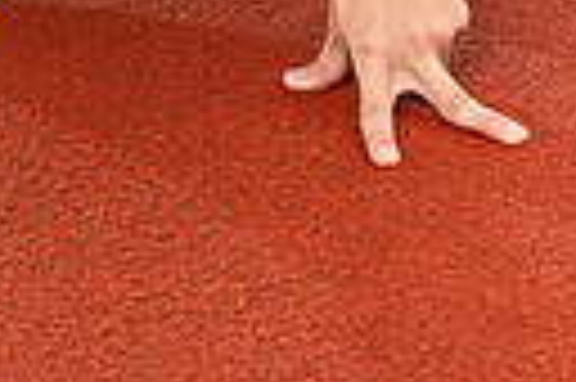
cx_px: 117
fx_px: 2812
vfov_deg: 7.2
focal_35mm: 176
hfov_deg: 11.7
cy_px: -620
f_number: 5.6
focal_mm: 50
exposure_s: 1/200
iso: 250
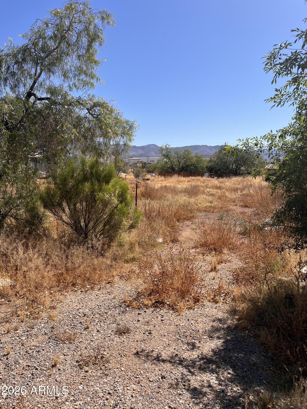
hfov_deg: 53.1
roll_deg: +1.0
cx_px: 154
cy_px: 204
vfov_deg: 67.3
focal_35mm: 26
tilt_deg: -5.7
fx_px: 307
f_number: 1.6
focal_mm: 5.1
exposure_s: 1/4149
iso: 50
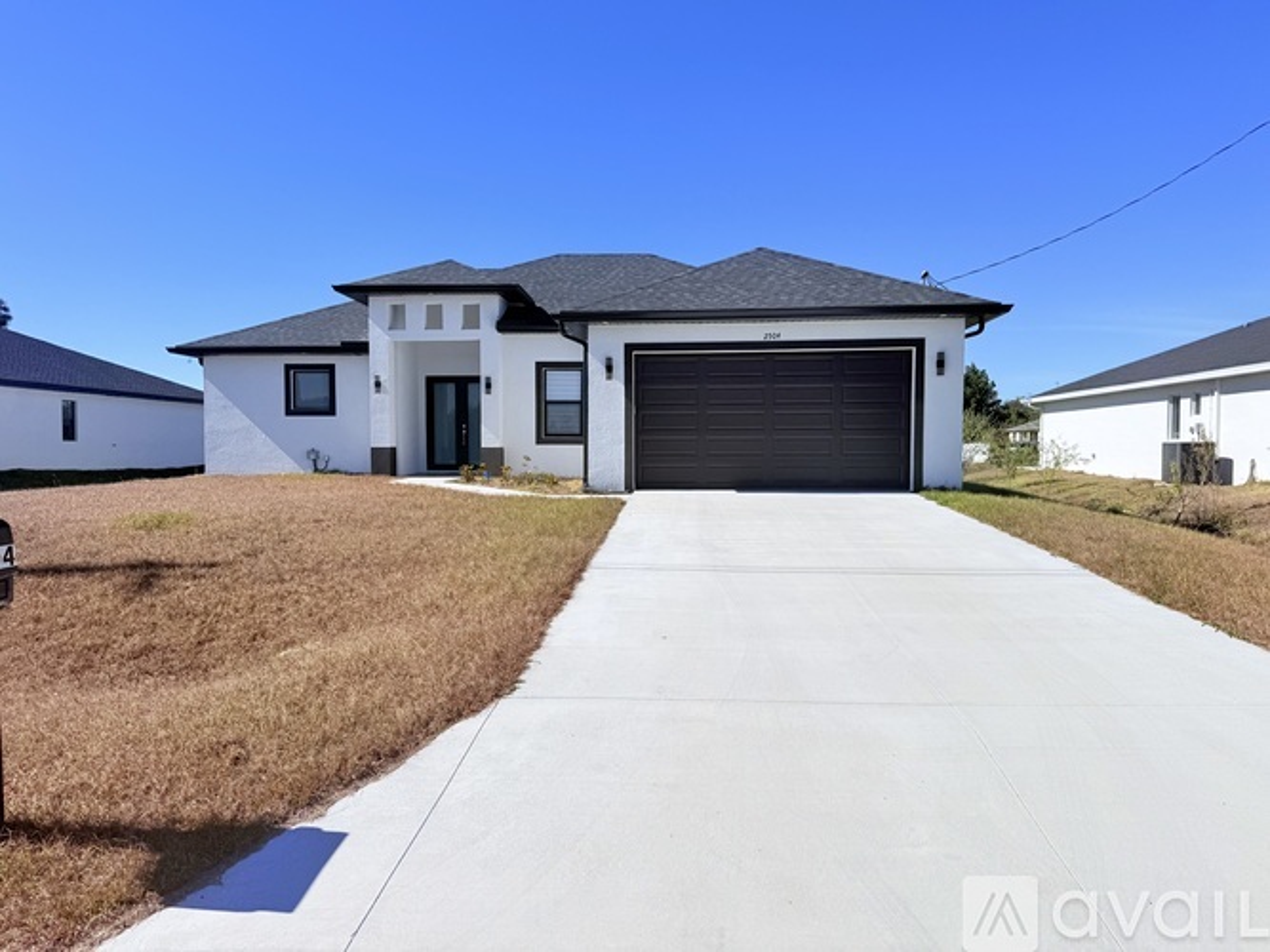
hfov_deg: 71.6
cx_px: 635
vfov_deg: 56.8
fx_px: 880
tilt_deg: -2.4
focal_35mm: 24
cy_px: 476
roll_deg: -0.3
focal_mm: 6.76
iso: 80
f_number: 1.78
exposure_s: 1/10309
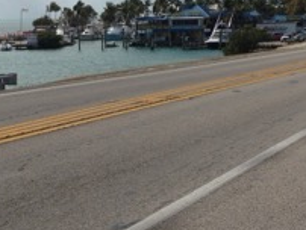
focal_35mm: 90
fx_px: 797
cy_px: 21
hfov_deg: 21.7
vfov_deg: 16.2
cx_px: 208
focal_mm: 4.28
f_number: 2.4
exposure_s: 1/4608
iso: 64
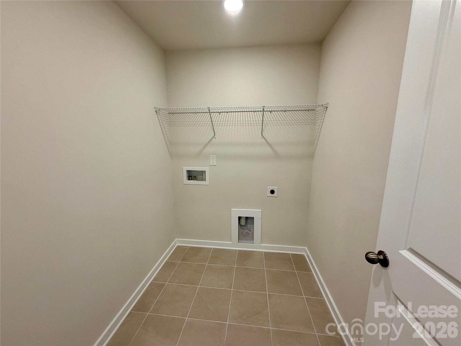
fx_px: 186
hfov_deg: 102.1
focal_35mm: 14
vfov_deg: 85.7
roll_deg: +0.9
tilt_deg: -11.6
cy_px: 173
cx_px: 230
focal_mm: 2.22
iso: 250
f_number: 2.2
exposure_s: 1/120
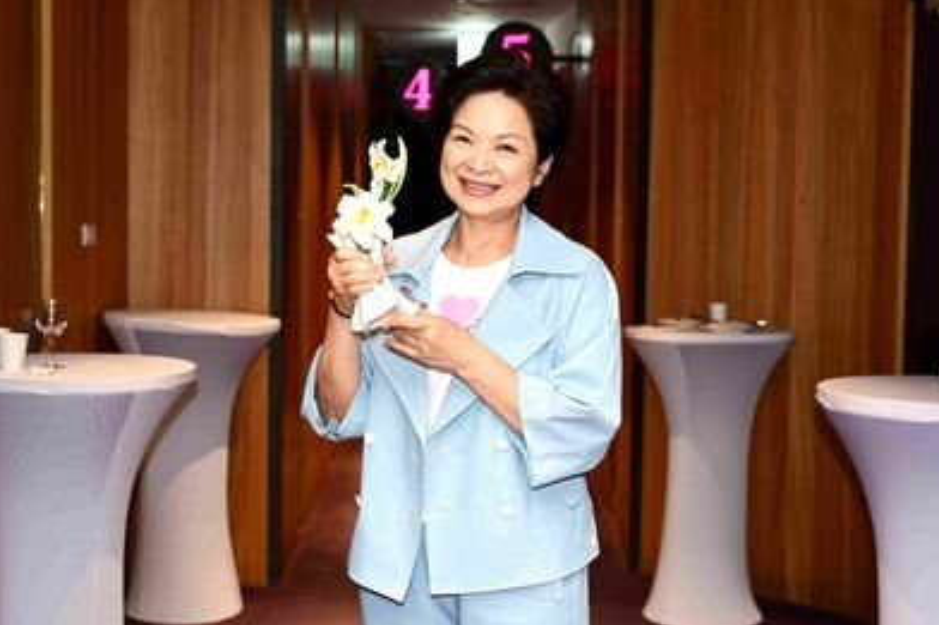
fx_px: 1330
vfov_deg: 26.5
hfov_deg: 38.9
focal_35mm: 51
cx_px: 470
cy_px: 311
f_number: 5.6
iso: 900
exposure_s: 1/60
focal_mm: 50
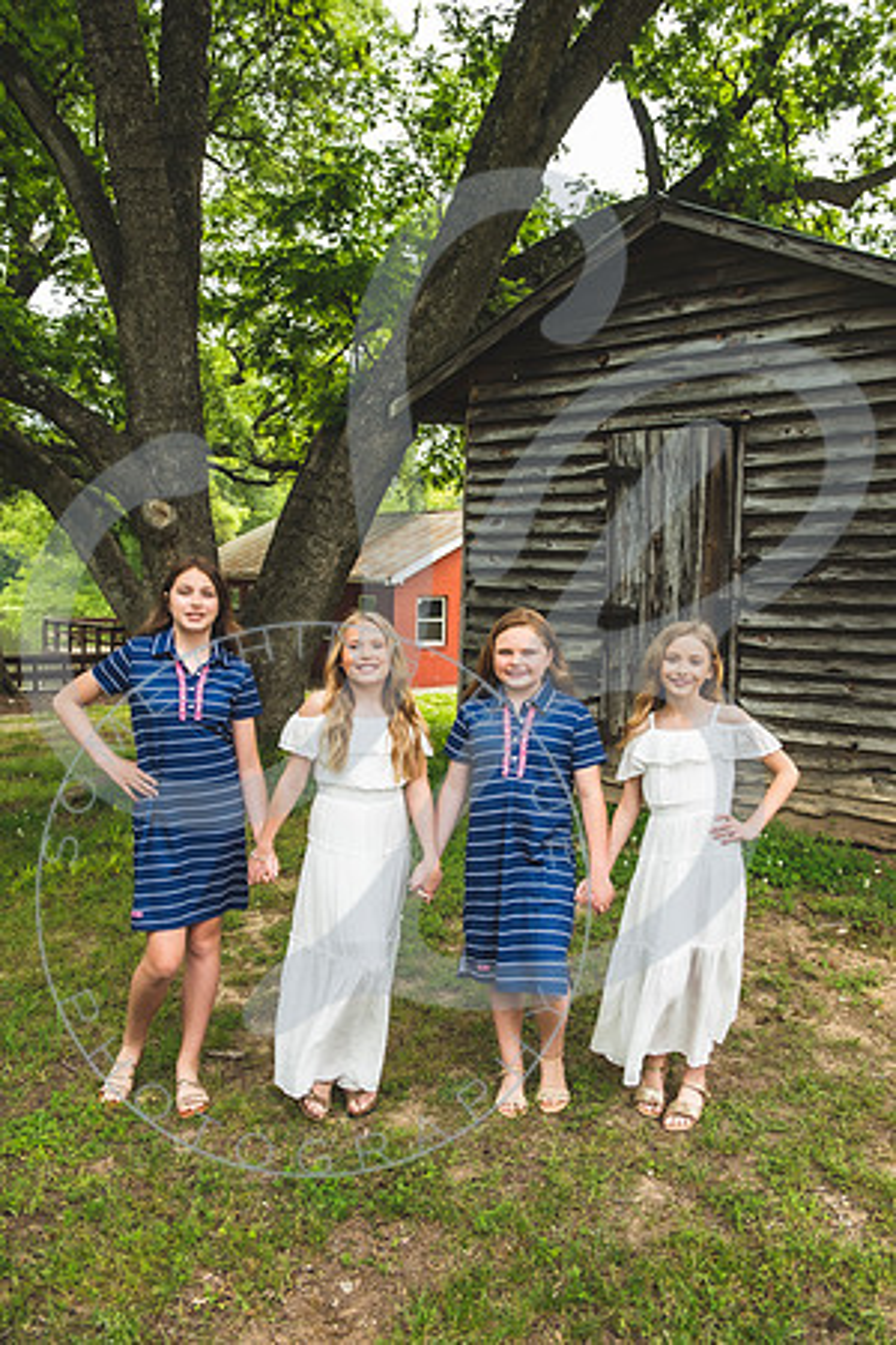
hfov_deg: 41.1
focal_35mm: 32
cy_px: 672
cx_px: 448
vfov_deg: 58.7
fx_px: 1195
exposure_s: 1/200
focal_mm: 32
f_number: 5.6
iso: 250
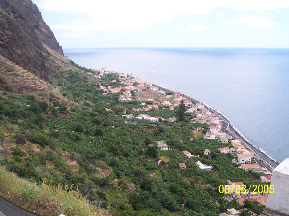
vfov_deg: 37.7
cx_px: 144
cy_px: 108
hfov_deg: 49.0
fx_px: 317
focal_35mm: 38
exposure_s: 1/350
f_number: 4.8
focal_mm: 8
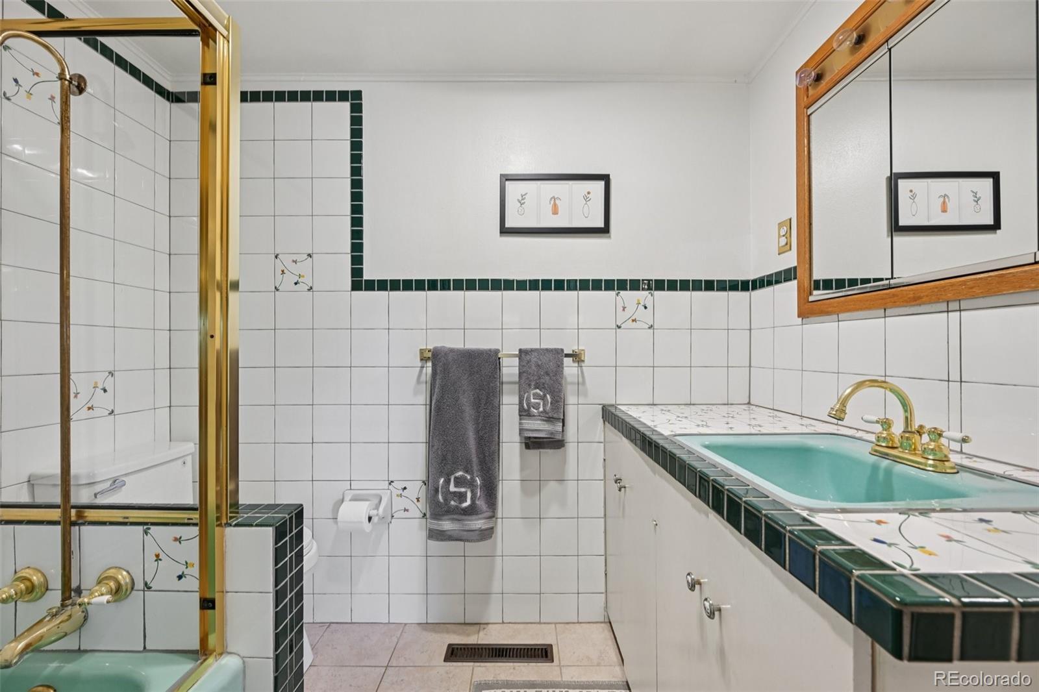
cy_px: 346
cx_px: 520
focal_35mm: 14
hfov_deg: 104.3
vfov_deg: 81.2
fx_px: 404
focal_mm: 14
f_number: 7.1
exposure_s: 1/10
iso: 400
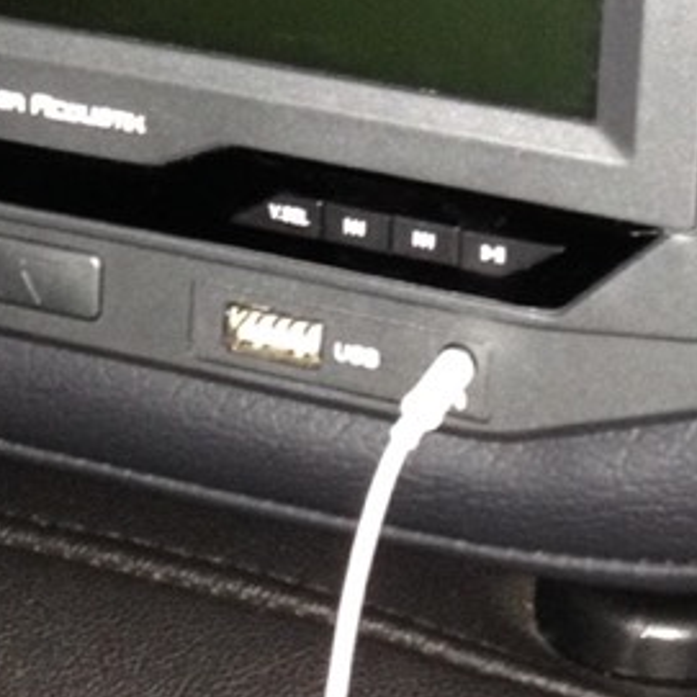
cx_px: 358
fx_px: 3121
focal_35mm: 137
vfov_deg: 12.4
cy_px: -180
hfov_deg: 12.7
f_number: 2.4
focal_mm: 4.28
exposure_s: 1/16
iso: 160
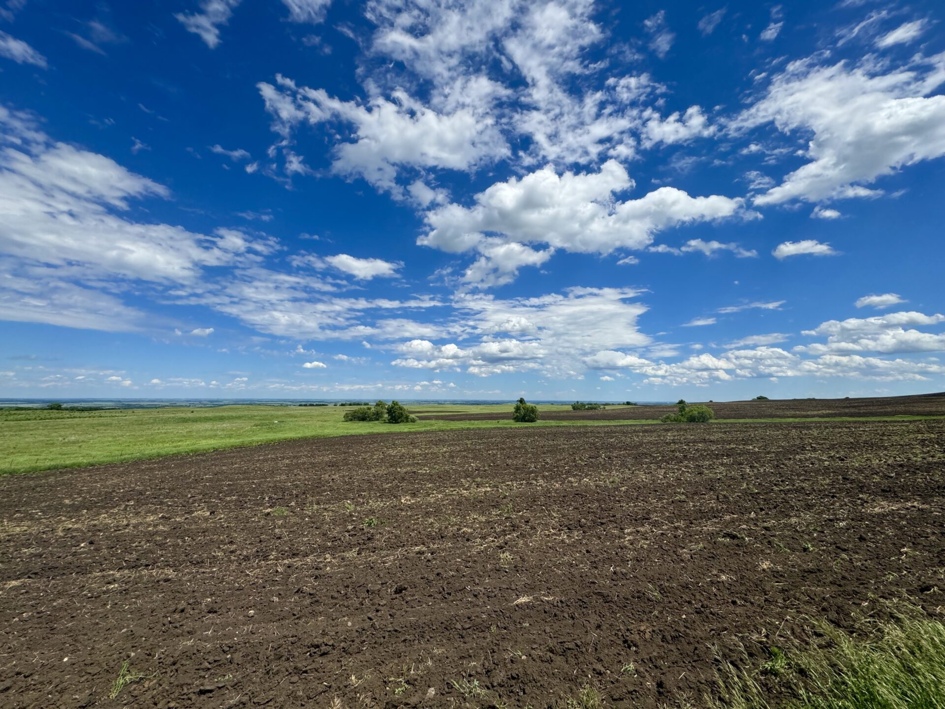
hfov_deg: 102.1
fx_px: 382
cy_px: 354
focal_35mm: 14
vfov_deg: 85.7
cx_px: 472
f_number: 2.2
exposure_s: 1/4132
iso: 50
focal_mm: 2.22
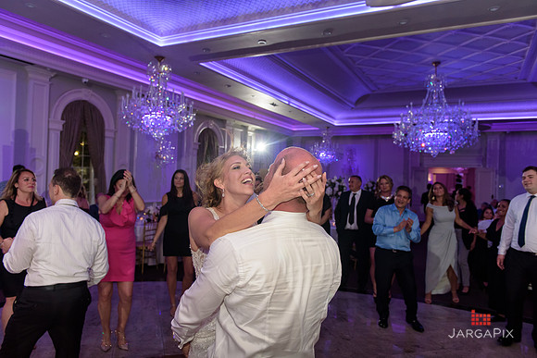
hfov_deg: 65.5
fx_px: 418
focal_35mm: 28
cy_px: 179
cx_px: 268
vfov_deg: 46.4
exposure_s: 1/125
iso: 1600
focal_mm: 28
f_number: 3.2
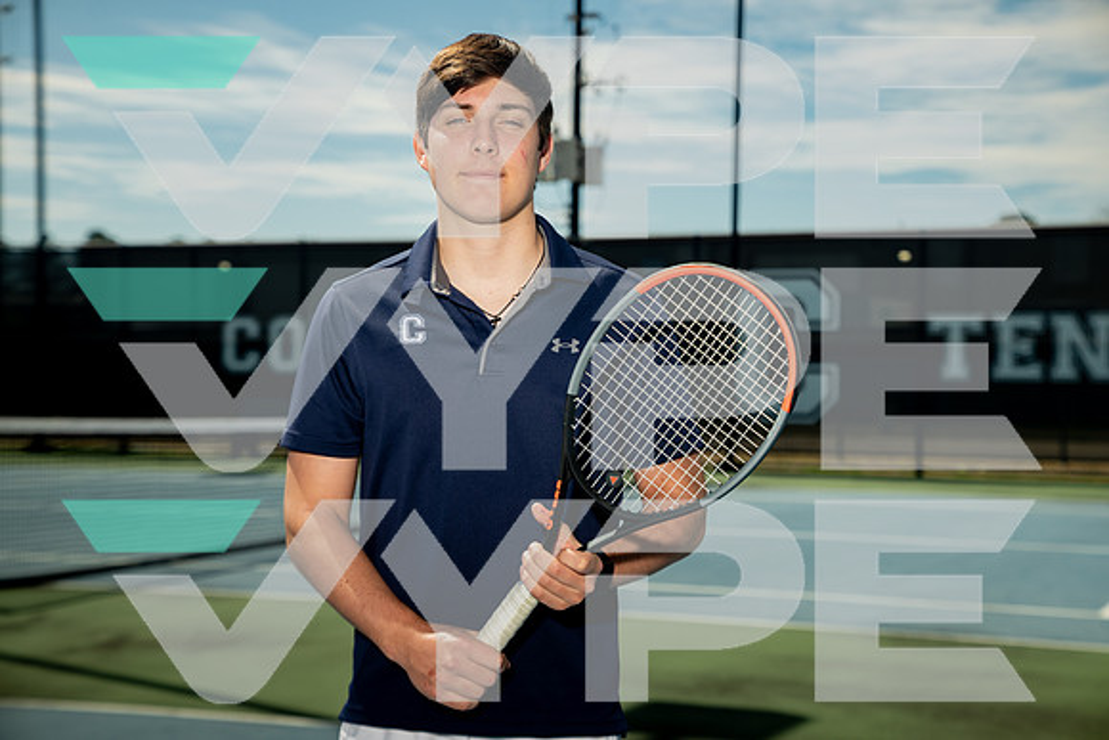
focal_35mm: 68
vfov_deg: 20.0
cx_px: 554
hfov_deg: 29.6
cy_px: 370
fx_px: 2095
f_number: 4.5
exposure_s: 1/250
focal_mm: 68
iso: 100
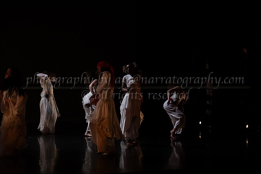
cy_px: 87
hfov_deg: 31.0
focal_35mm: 65
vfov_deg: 20.9
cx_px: 130
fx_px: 471
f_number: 4
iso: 6400
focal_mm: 65
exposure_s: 1/400
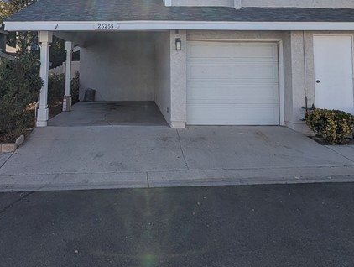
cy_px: 40
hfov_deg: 61.0
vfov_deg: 45.0
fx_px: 297
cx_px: 140
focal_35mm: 29
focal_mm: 2.02
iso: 51
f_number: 1.7
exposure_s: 1/4184
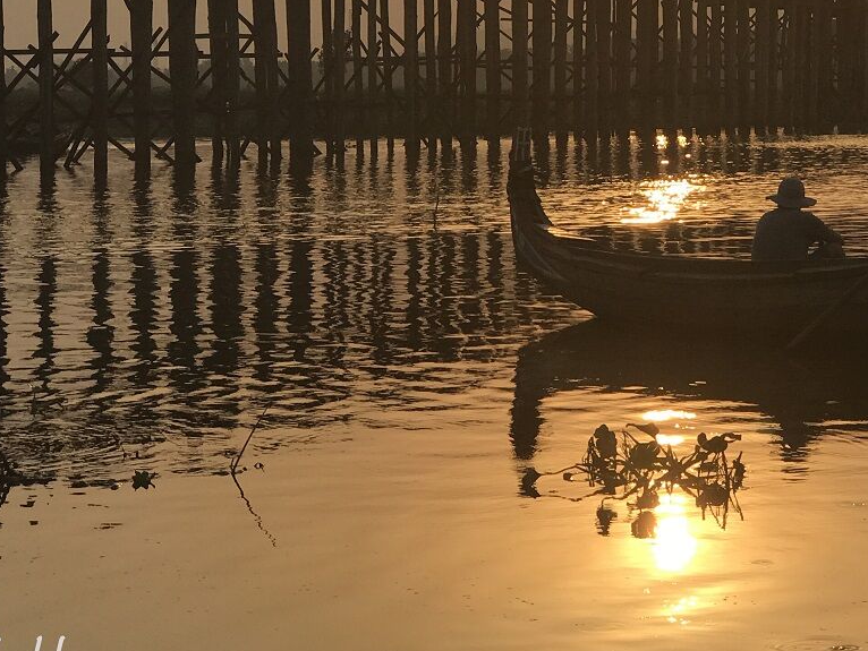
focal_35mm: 120
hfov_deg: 16.3
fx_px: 3010
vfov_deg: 12.2
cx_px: 704
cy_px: 22
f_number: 2.8
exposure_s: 1/1623
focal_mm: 6.6
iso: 20
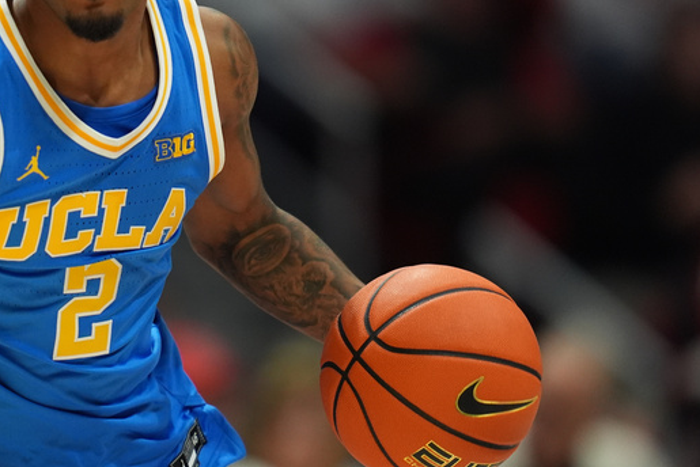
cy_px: 170
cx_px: 160
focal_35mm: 795
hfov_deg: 2.6
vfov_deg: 1.7
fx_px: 15466
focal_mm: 400
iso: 3200
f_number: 2.8
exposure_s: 1/2000
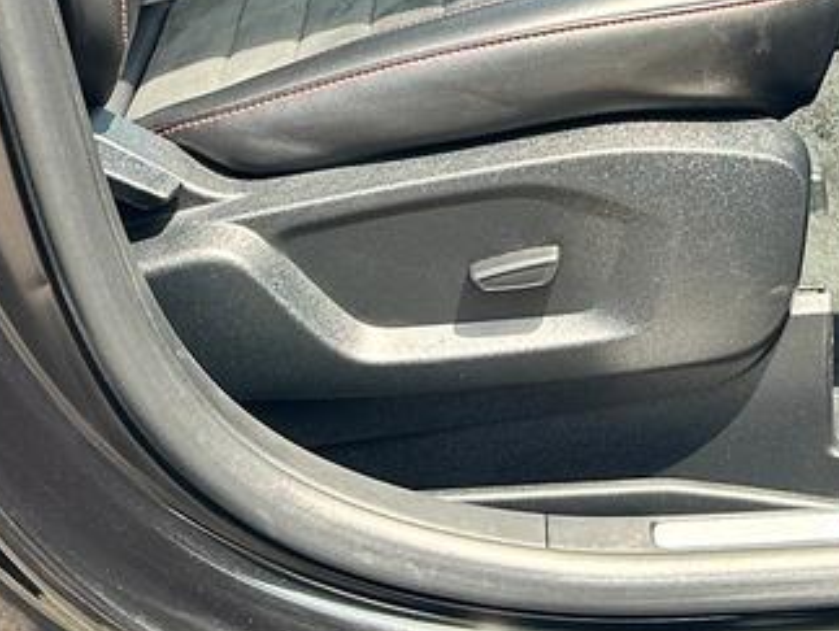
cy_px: -408
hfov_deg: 20.4
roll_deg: +3.0
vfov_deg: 14.2
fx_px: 2305
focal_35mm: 95
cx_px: 668
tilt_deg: -11.2
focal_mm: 6.86
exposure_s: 1/484
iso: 80
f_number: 1.78
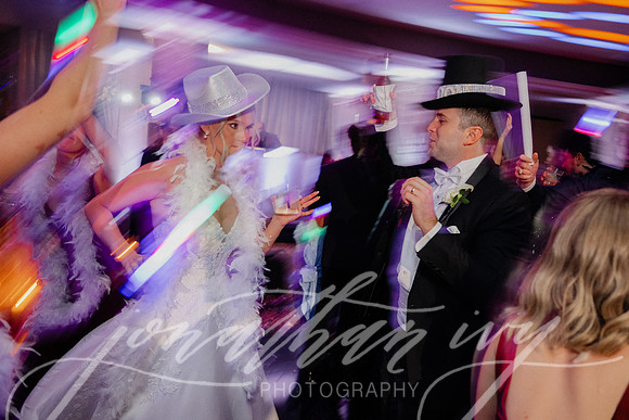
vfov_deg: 47.4
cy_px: 210
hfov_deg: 66.4
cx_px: 358
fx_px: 478
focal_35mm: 27
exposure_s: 1/40
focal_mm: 24
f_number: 2.8
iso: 2000
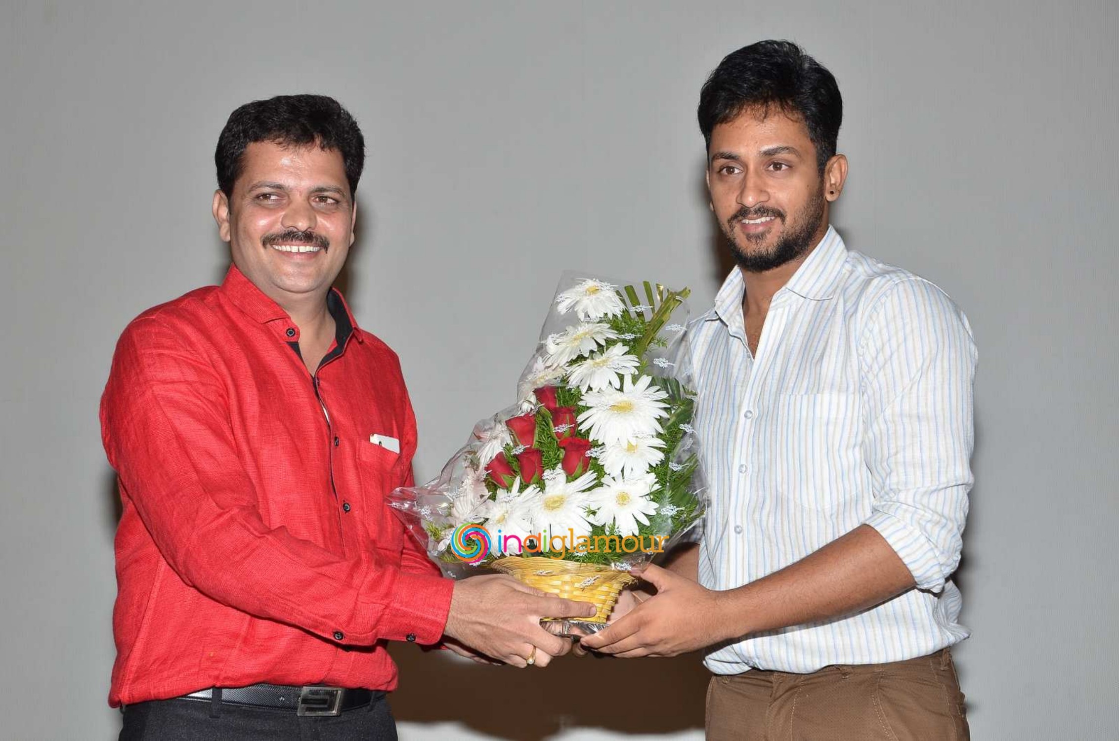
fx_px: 1954
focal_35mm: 63
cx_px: 560
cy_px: 370
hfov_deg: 32.0
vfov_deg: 21.5
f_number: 7.1
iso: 320
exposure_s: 1/125
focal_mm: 42
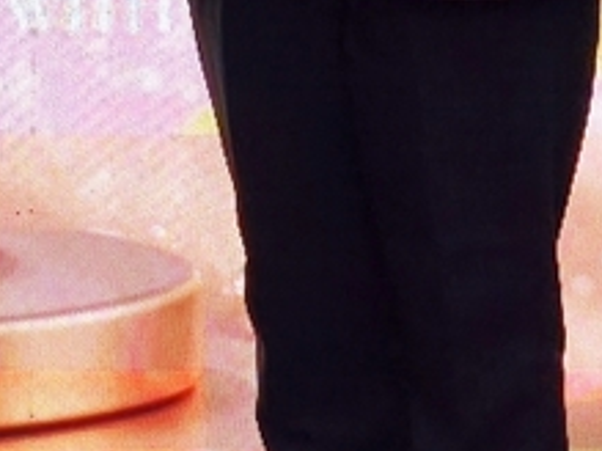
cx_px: -805
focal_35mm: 330
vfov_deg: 4.4
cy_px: -418
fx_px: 5736
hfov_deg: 5.8
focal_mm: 8.8
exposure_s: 1/100
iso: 640
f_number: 2
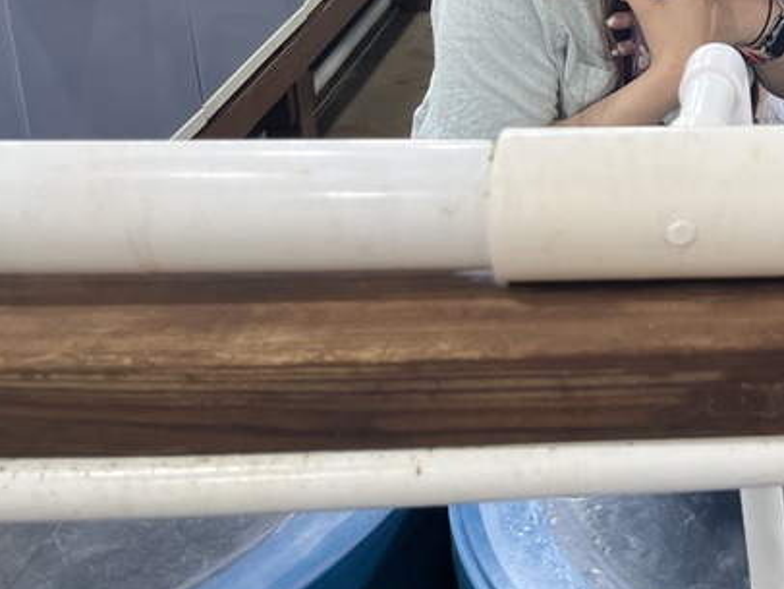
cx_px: 950
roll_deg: -0.8
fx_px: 1450
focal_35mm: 64
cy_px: -23
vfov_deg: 22.0
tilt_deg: -17.2
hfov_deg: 26.7
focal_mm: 5.1
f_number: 1.6
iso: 125
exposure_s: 1/120
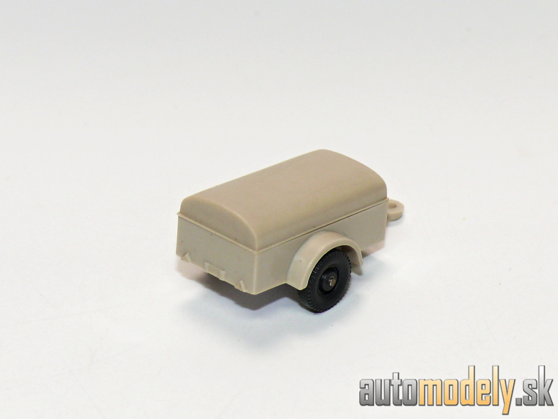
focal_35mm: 146
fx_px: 2353
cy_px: 210
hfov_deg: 13.5
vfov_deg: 10.2
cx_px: 279
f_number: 4
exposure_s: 1/30
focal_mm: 17.2
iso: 100
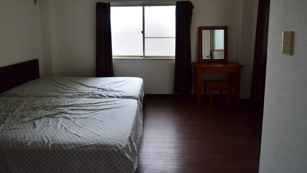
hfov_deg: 86.5
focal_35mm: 20
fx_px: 163
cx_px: 143
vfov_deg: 54.0
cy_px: 50
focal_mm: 10
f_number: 5.6
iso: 1000
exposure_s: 1/350
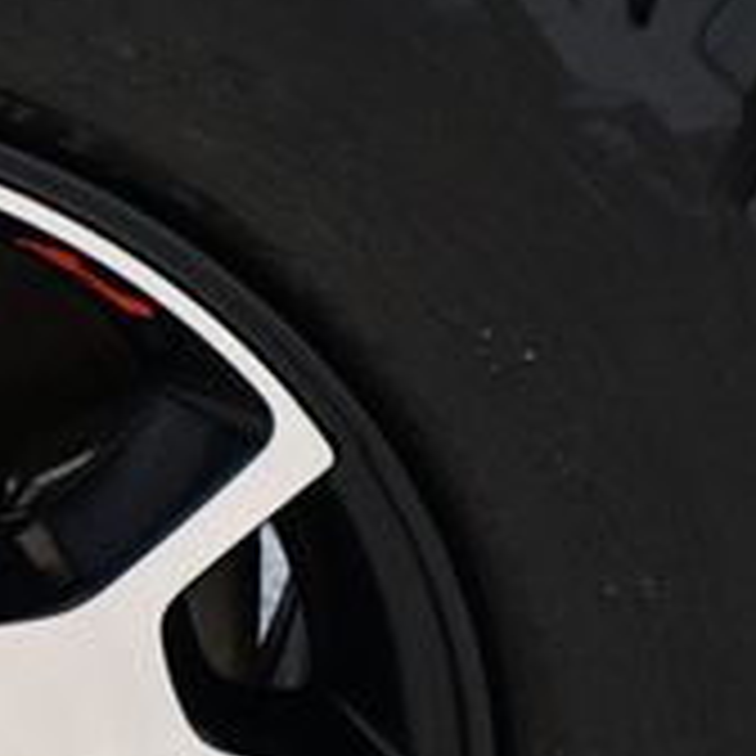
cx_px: -518
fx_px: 5362
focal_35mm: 217
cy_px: 778
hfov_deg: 7.8
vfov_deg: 8.0
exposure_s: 1/60
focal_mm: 45
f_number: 4.5
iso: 3600
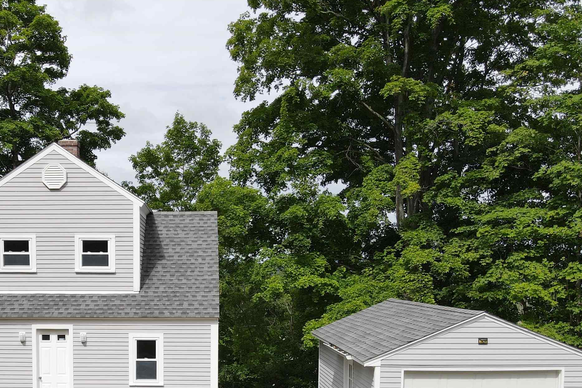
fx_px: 663
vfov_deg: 31.1
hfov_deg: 46.3
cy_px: 350
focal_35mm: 41
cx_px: 175
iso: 100
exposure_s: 1/640
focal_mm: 4.5
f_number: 2.8
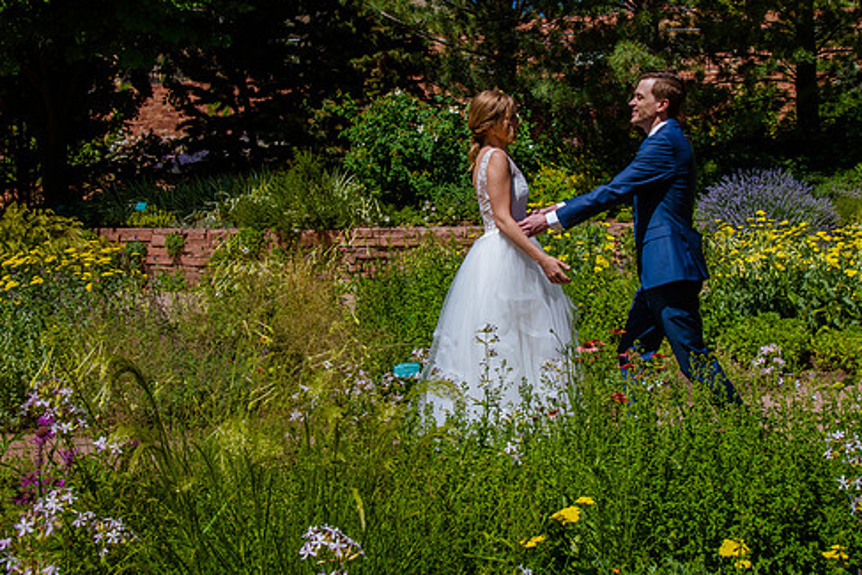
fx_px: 1198
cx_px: 479
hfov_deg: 39.5
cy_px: 218
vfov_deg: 26.9
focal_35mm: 50
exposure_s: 1/320
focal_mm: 38
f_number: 10
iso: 200
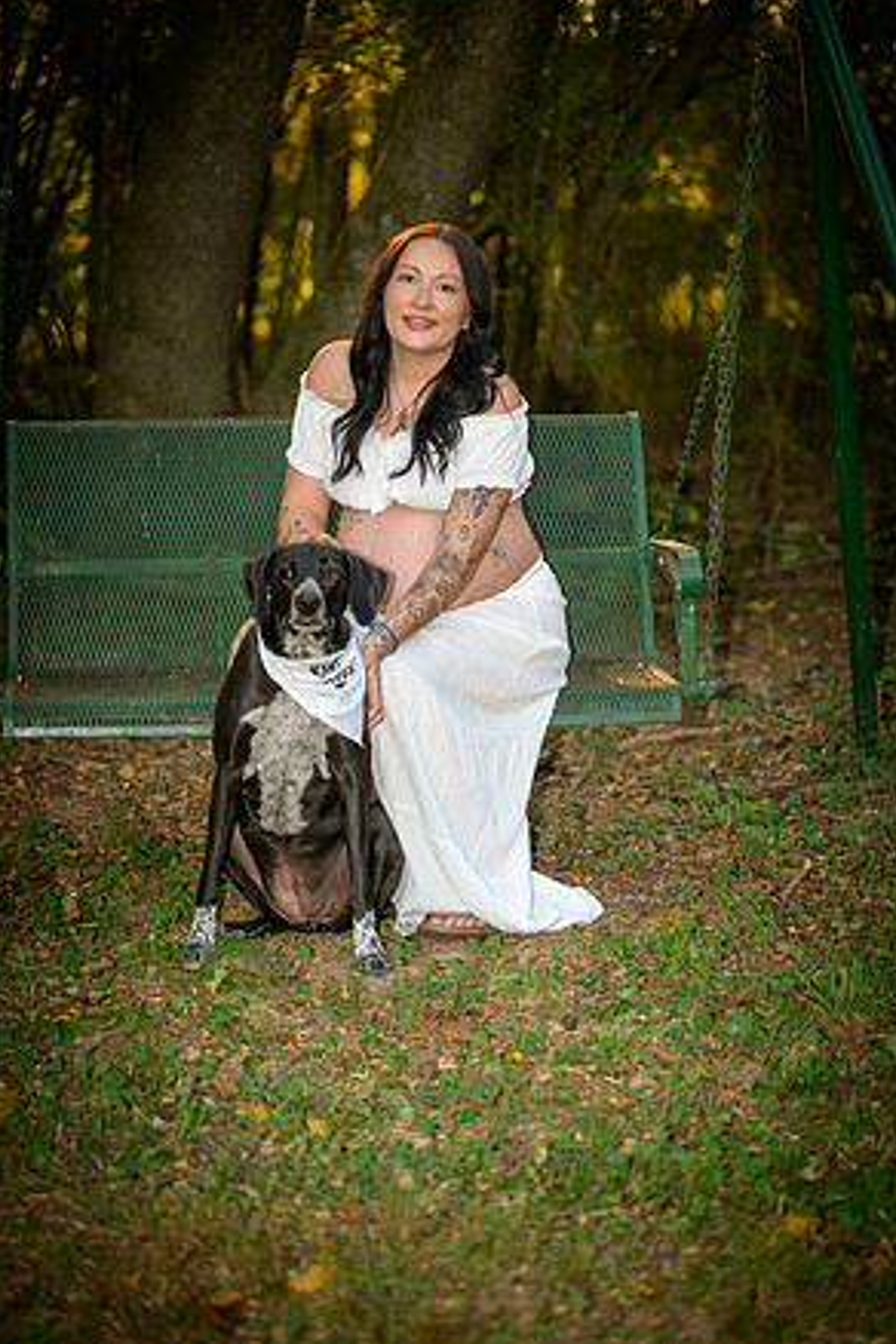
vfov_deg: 18.9
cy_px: 657
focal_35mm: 108
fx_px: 4032
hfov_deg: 12.7
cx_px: 454
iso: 200
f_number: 3.3
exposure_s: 1/60
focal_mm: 105
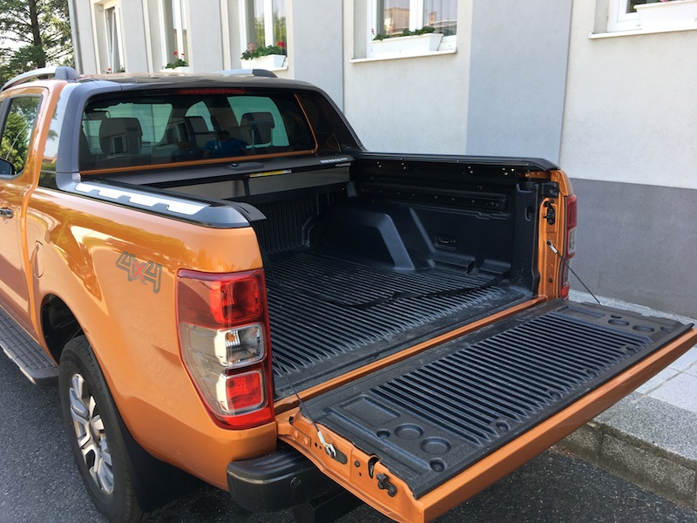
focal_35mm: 29
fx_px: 584
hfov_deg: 61.7
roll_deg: -2.5
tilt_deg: -14.6
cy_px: 262
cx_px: 348
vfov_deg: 48.2
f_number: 2.2
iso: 25
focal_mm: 4.15
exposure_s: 1/172
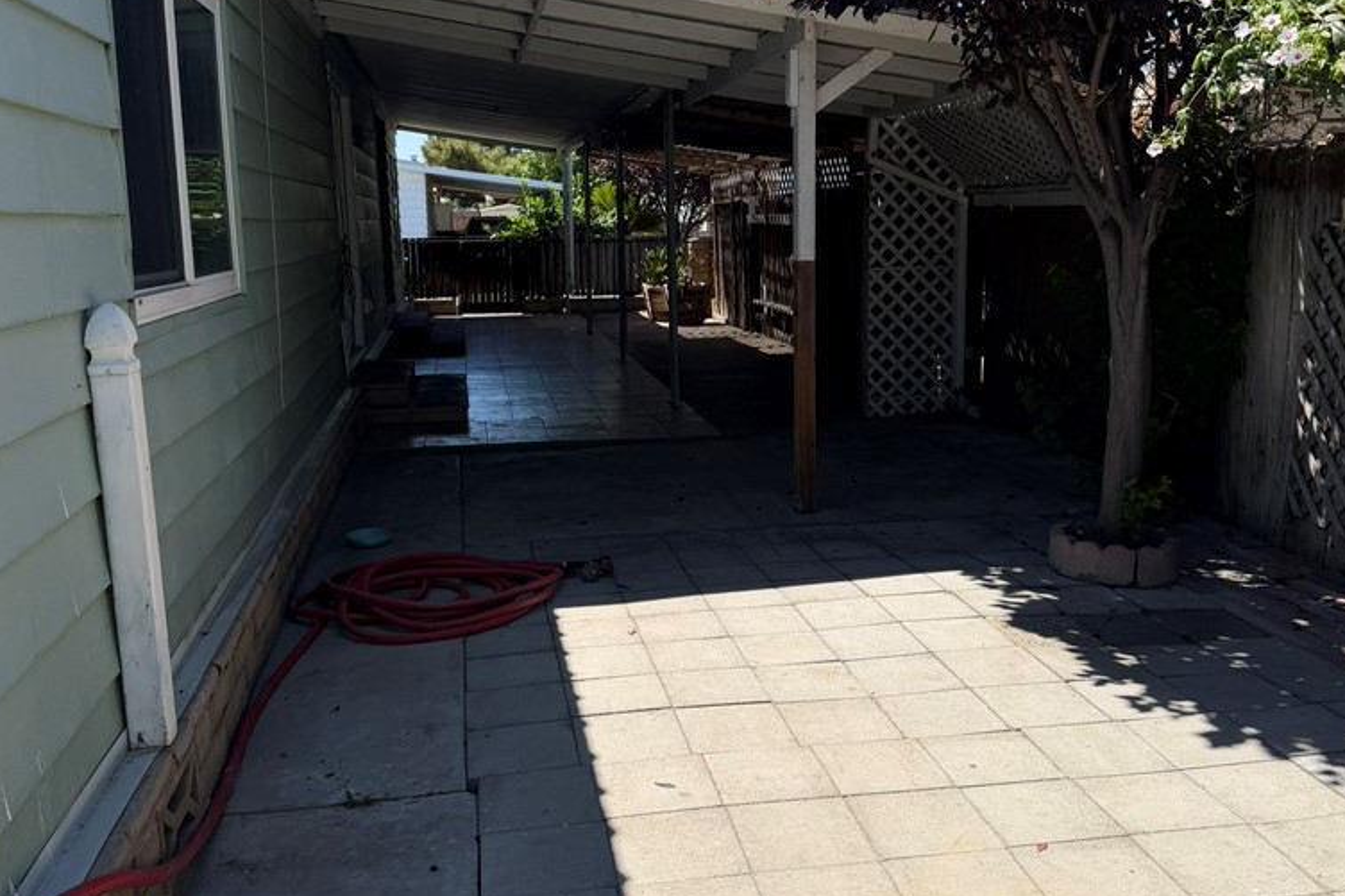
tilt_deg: -7.9
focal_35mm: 34
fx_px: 1270
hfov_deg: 55.8
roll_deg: +0.8
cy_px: 376
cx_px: 671
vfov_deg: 38.8
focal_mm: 6.76
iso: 80
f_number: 1.78
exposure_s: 1/5319
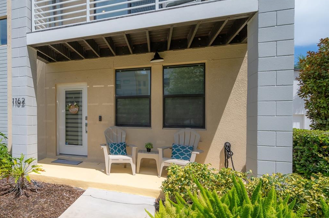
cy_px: 121
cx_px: 81
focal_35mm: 22
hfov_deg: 72.9
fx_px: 201
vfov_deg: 57.0
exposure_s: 1/640
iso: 320
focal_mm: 14
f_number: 10
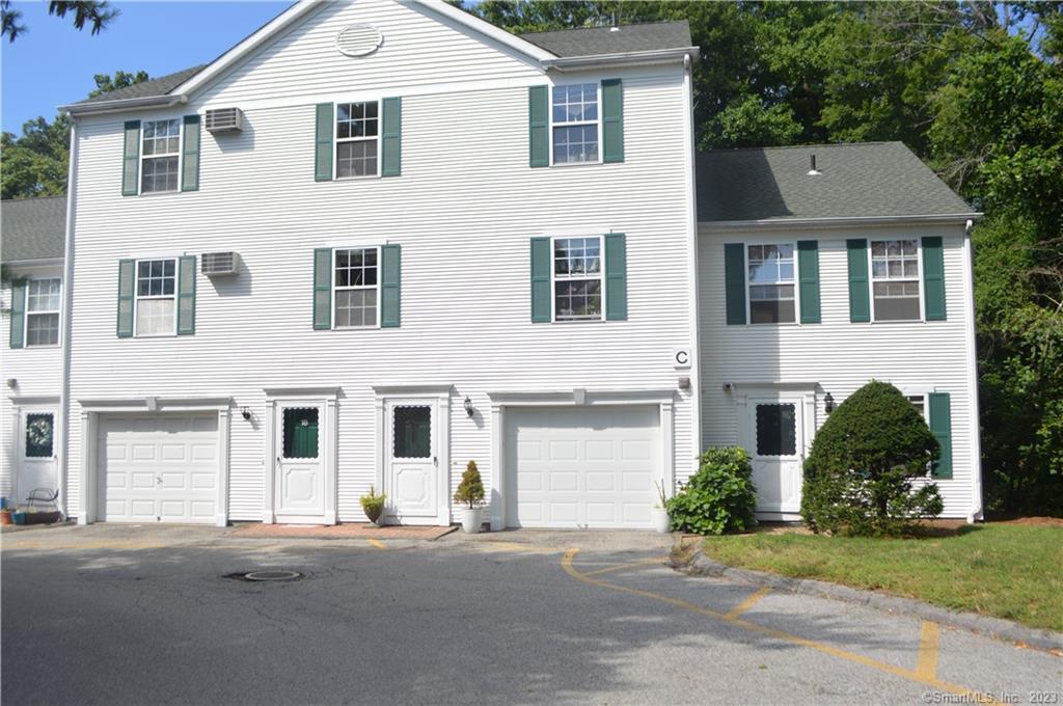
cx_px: 532
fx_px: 885
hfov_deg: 62.0
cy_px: 353
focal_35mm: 30
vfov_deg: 43.5
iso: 100
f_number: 9
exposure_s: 1/320
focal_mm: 20
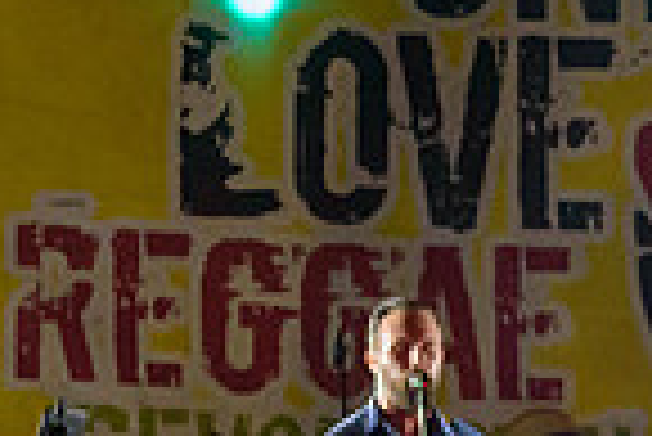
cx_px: 544
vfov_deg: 3.0
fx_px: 8231
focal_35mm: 454
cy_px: 483
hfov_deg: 4.5
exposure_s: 1/125
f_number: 4.5
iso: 1600
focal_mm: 70
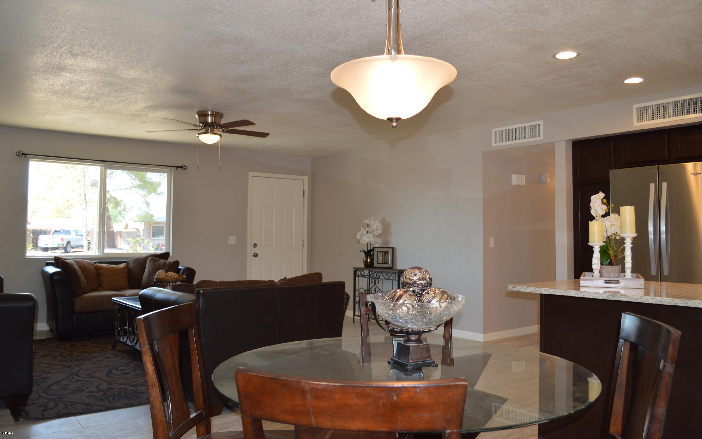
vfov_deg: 44.5
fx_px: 536
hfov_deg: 66.5
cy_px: 210
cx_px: 349
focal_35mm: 28
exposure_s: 1/100
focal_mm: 18
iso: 400
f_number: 4
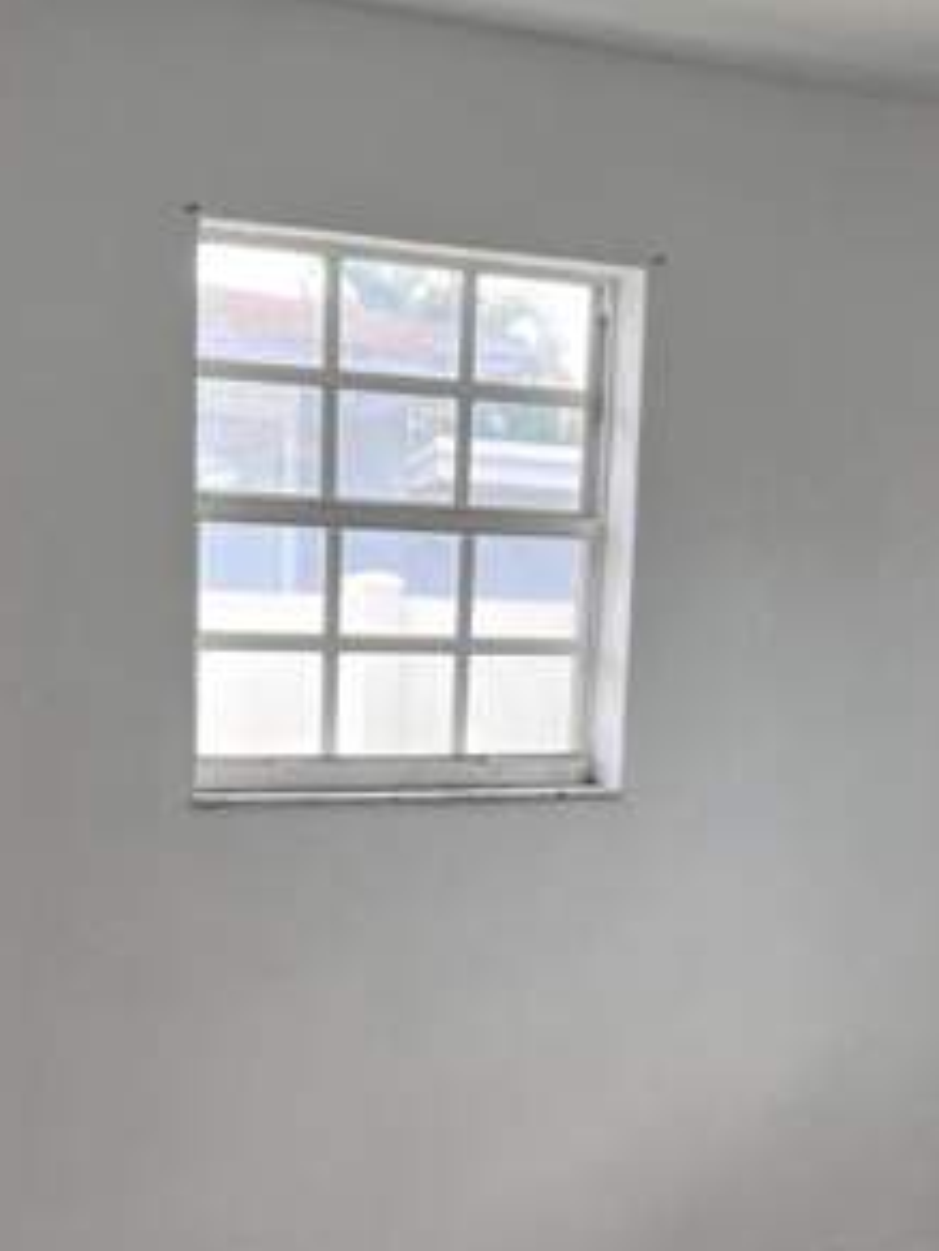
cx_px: 364
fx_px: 2062
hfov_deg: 25.6
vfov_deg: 32.5
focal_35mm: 57
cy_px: 1058
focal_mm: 5.7
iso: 64
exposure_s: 1/121
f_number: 1.5
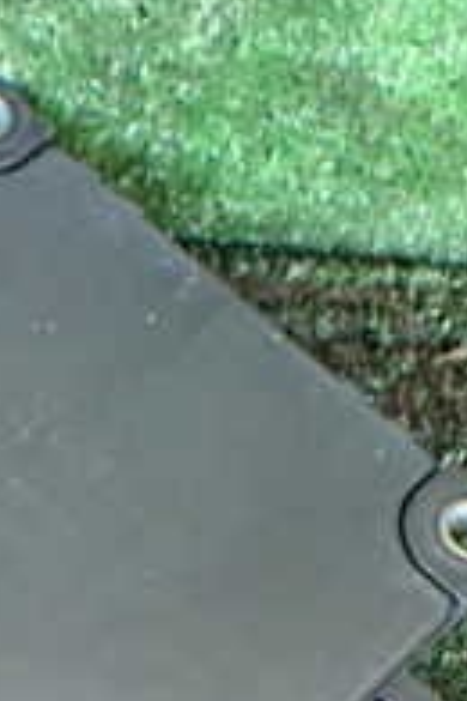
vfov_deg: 20.1
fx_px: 1868
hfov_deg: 13.3
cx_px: -273
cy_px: 798
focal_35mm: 96
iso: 800
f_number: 2.3
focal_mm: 5.4
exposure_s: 1/80
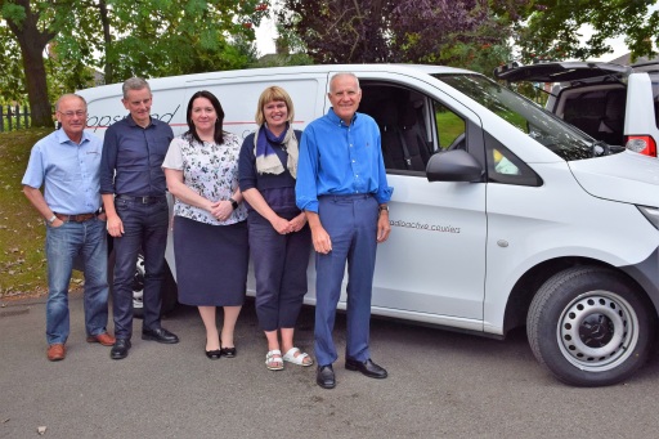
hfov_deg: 57.2
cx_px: 330
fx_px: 604
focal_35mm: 33
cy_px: 220
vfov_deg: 39.9
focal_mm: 22
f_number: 11
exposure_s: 1/500
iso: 400
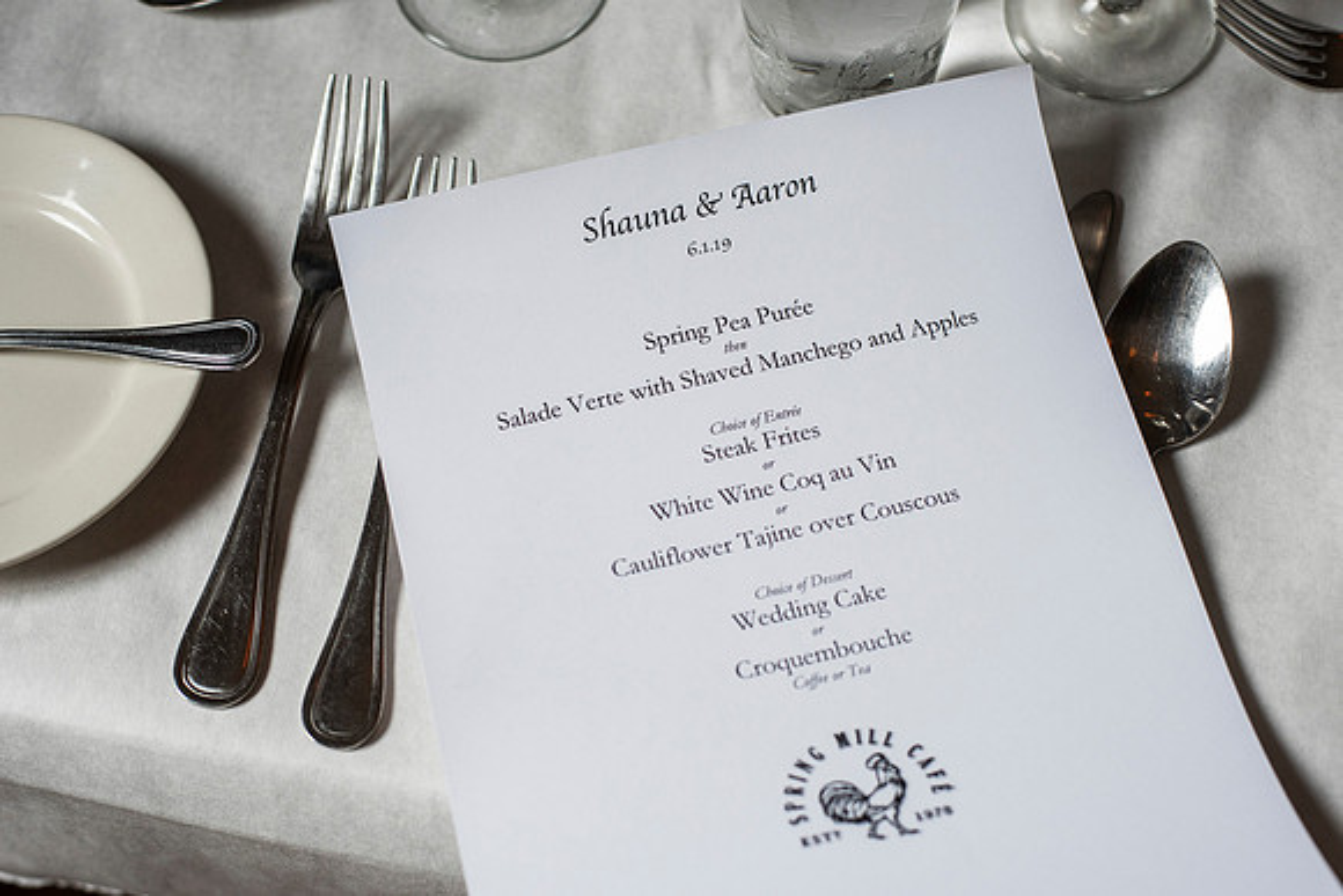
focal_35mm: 50
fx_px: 1866
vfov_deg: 27.0
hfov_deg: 39.6
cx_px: 672
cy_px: 448
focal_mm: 50
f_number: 3.5
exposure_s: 1/800
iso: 1600
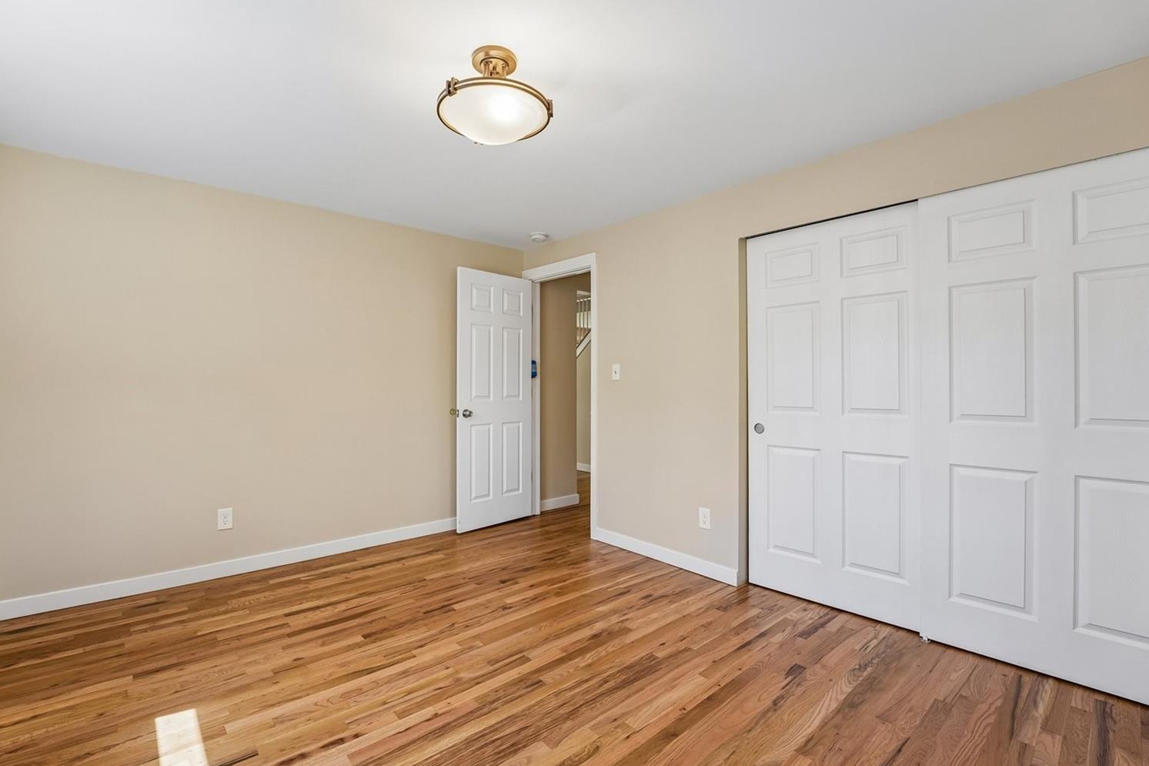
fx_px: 499
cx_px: 554
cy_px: 397
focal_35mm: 16
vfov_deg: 74.9
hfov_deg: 98.0
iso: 400
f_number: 8
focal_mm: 14.6
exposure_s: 1/25
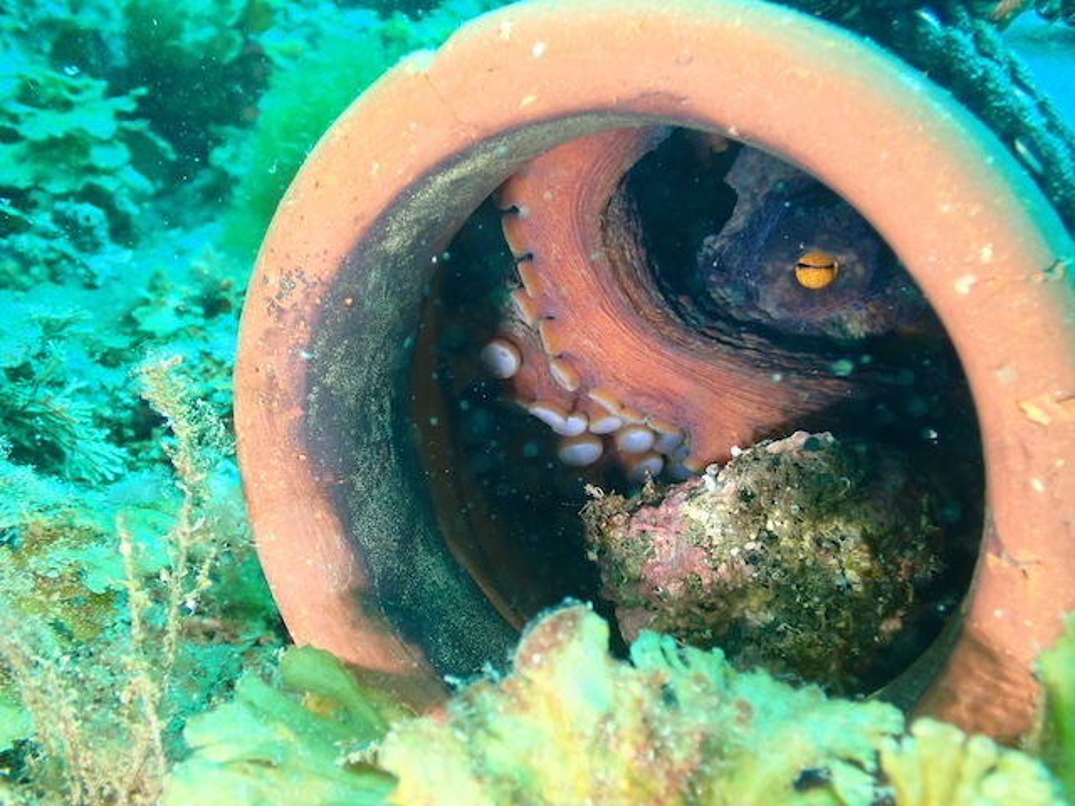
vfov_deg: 37.7
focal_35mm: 38
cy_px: 403
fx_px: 1180
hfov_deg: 49.0
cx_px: 538
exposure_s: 1/160
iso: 320
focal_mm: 6.83
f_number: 2.7
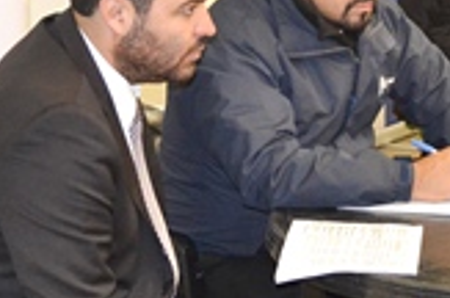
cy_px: 19
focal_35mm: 144
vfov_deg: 9.4
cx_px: 461
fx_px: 1796
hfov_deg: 14.0
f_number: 4.2
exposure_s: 1/60
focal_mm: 26
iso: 2200
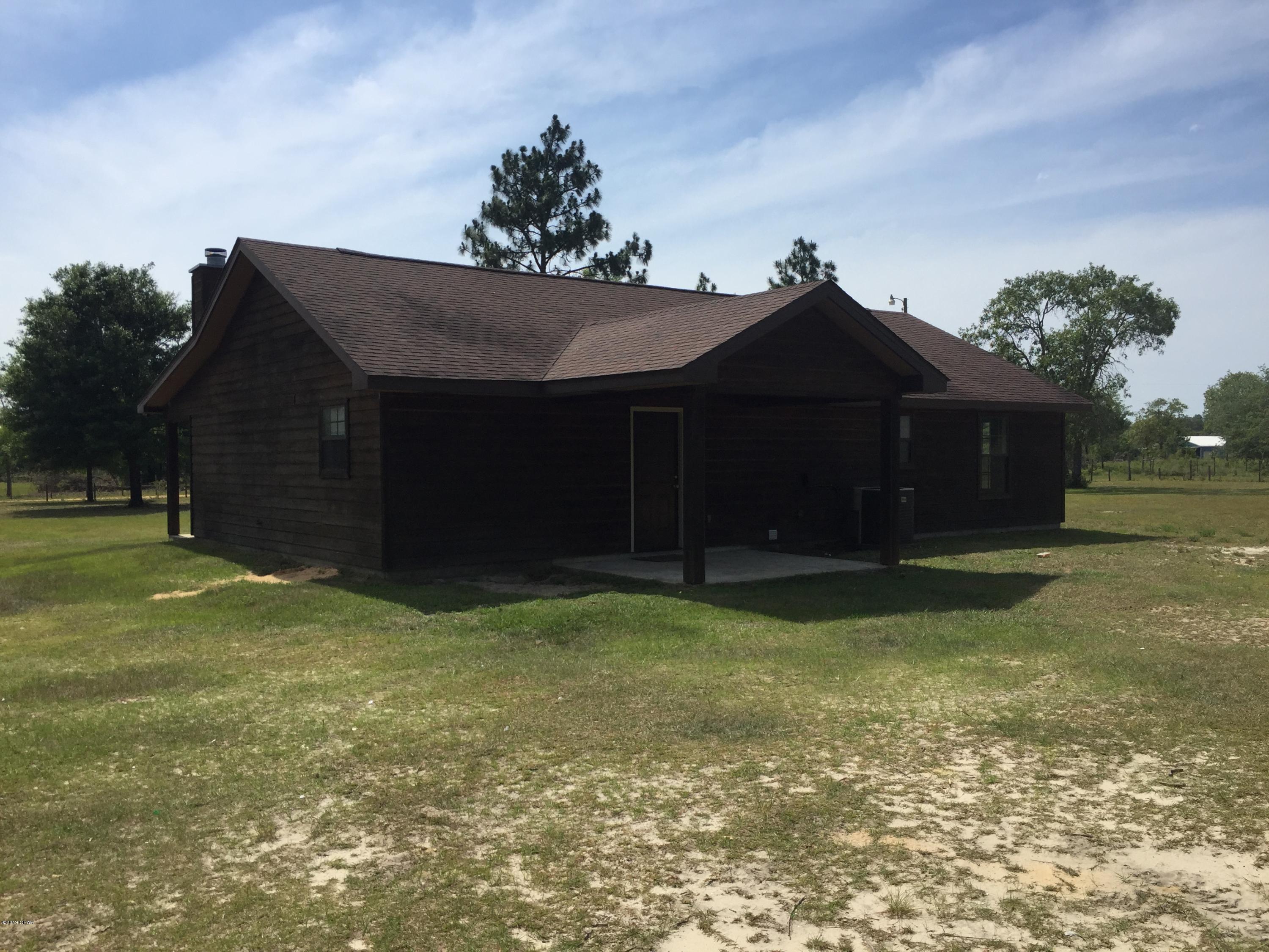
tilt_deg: -0.4
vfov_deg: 48.2
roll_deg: +0.1
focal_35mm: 29
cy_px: 476
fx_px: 1063
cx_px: 634
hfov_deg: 61.7
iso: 32
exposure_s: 1/3300
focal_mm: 4.15
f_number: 2.2
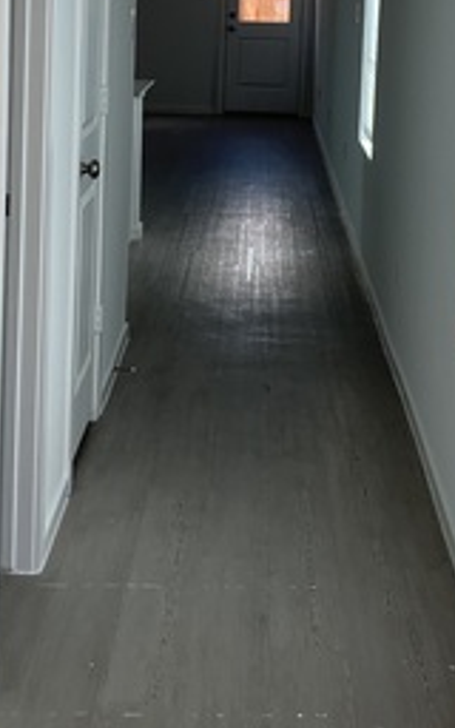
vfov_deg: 28.8
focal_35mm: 69
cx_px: 202
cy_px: 91
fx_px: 1369
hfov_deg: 18.9
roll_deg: -2.5
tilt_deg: -4.2
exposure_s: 1/245
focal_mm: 4.25
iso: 25
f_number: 1.8
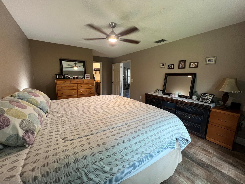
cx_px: 122
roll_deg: -0.8
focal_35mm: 13
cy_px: 92
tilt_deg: -10.1
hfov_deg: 106.2
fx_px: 92
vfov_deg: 89.9
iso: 250
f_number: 1.8
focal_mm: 1.57
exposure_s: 1/60
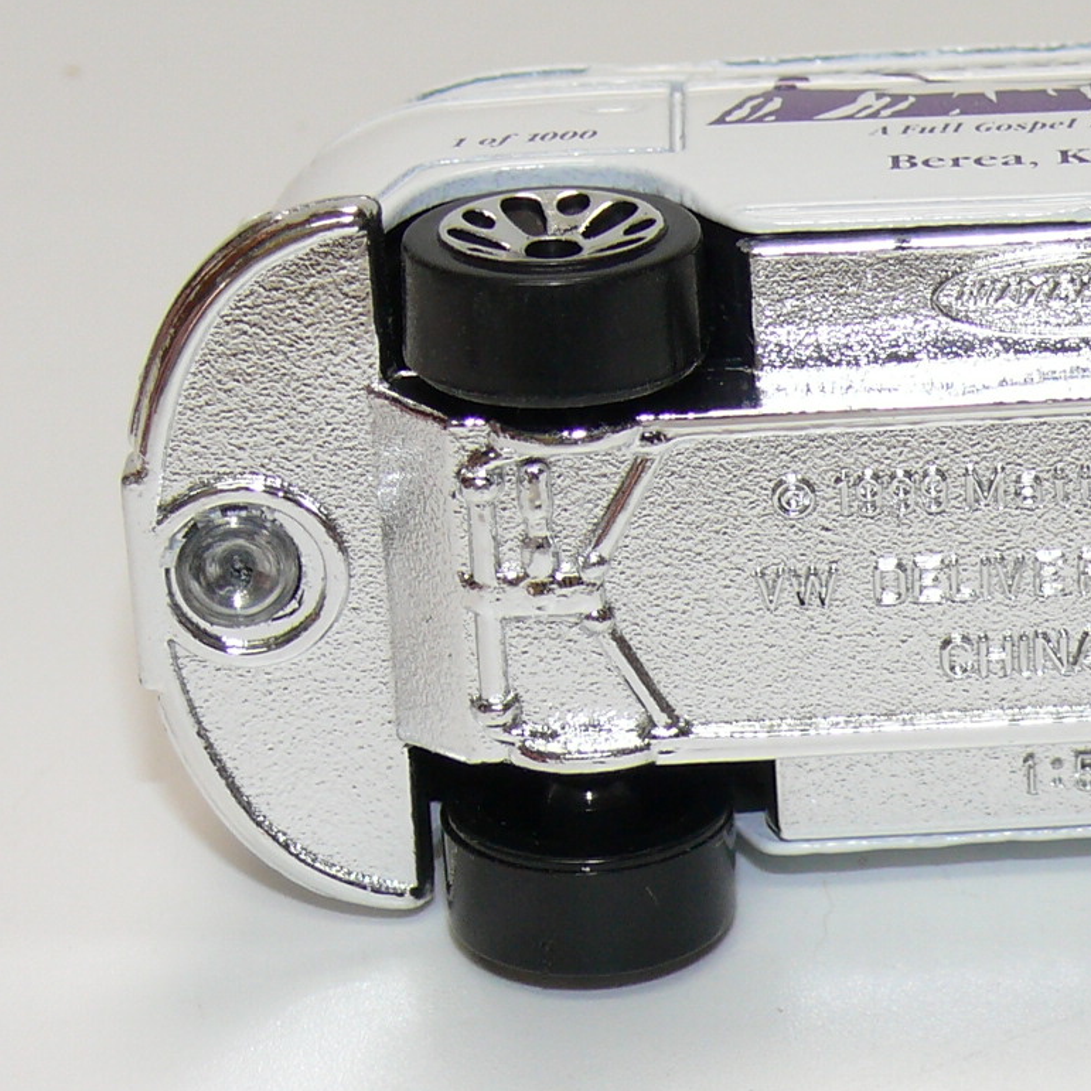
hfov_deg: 9.3
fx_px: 6668
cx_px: 1063
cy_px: 382
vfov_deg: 9.3
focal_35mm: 187
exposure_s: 1/30
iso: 100
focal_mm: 13.3
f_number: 4
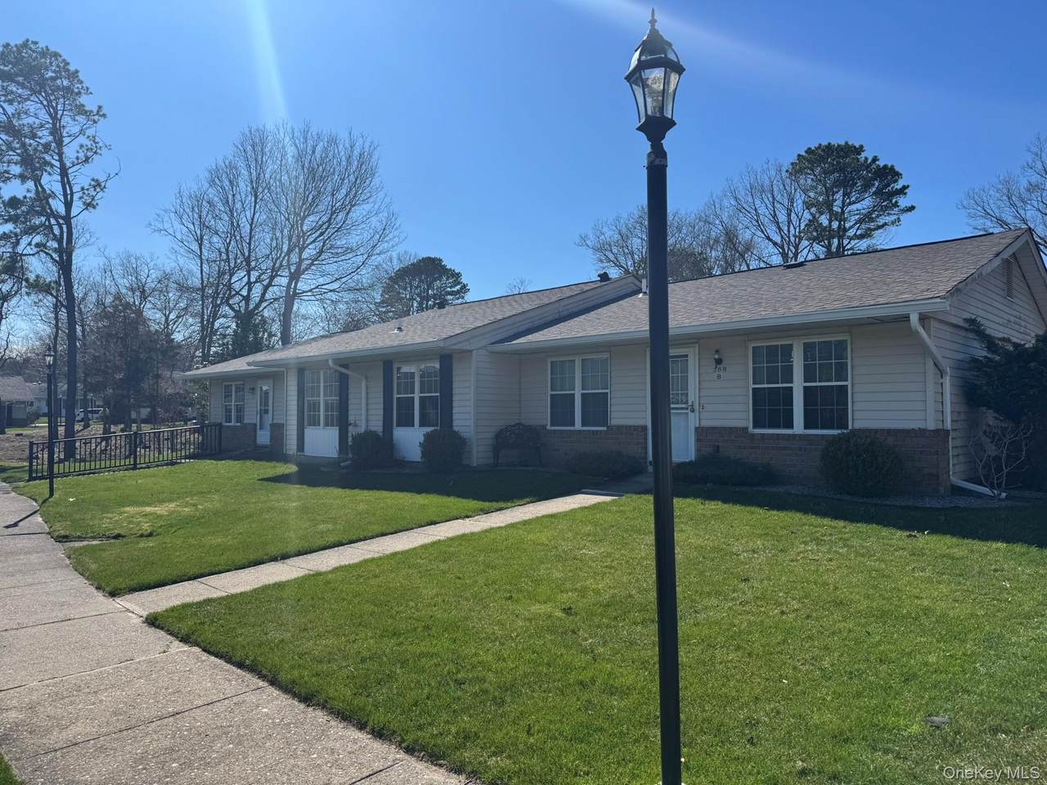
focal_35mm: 24
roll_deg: +1.3
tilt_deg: +1.1
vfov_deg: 56.8
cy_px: 392
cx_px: 524
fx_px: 726
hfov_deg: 71.6
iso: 80
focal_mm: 6.76
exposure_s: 1/6410
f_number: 1.78
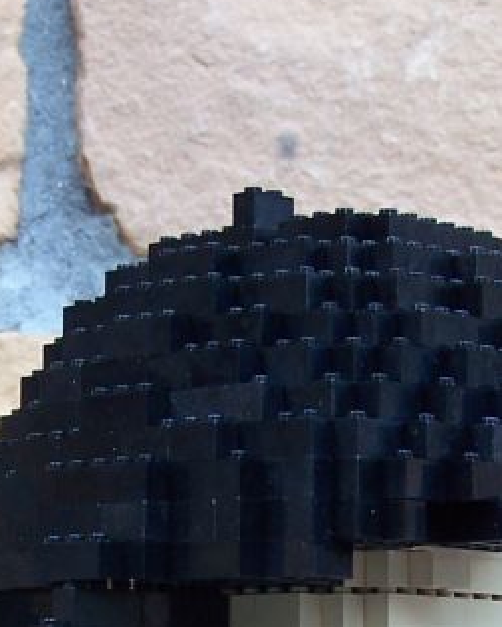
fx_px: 2822
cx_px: 272
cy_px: 732
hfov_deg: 10.2
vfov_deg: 12.4
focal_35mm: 152
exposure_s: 1/4
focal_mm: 8
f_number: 3
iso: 80
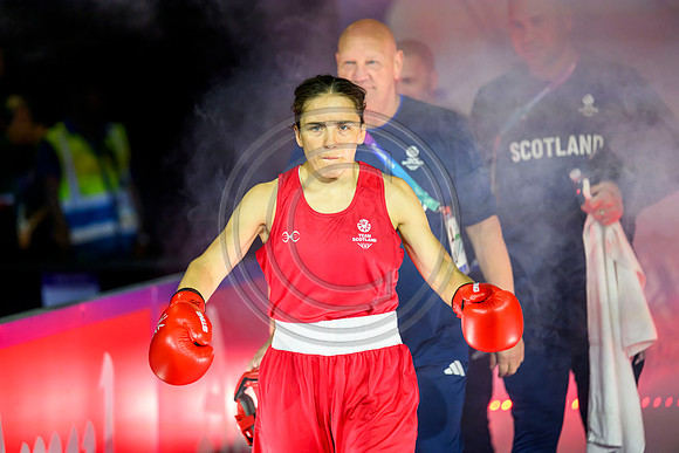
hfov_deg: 10.3
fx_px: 3773
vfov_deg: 6.9
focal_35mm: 200
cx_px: 340
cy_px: 226
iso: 2500
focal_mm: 200
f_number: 3.2
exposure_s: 1/2000
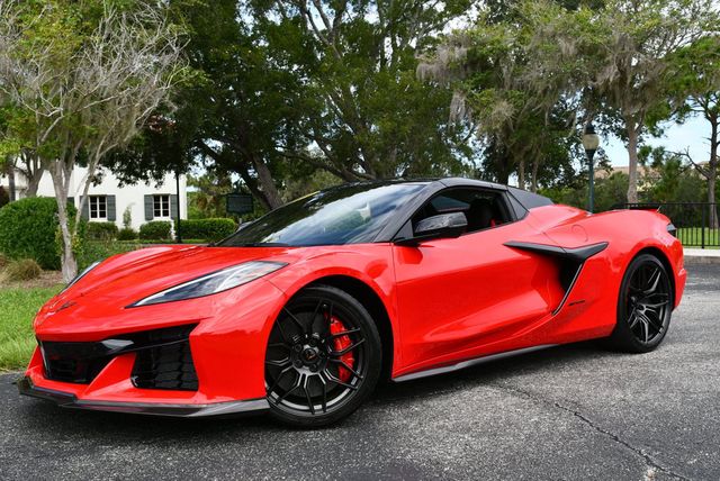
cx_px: 360
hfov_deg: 48.4
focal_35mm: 40
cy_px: 240
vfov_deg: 33.5
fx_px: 801
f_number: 8
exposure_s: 1/250
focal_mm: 20
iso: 140
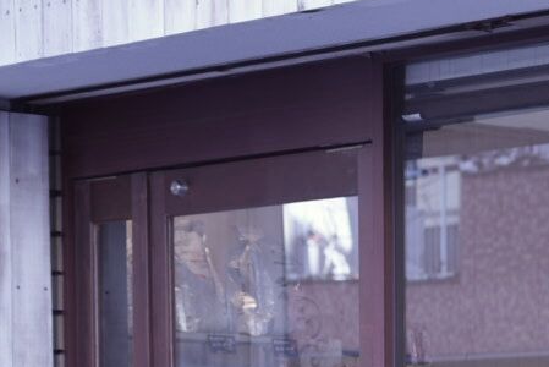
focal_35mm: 180
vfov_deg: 7.5
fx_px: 2747
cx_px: 939
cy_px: 621
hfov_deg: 10.8
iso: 100
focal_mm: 50
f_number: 3.2
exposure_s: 1/80
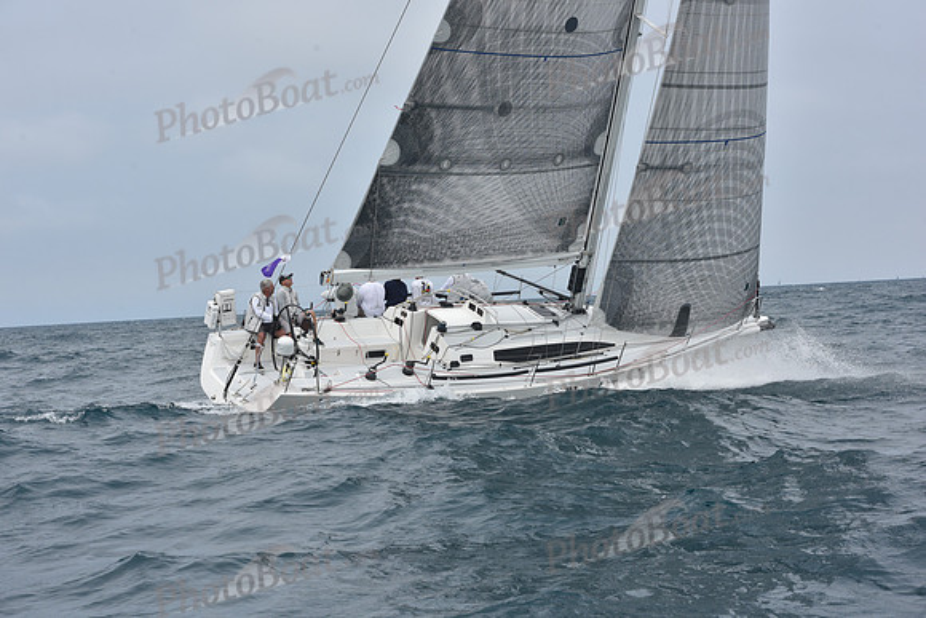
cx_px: 463
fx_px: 1801
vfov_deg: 19.5
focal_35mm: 70
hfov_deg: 28.8
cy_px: 309
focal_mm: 70
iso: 250
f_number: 10
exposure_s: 1/800
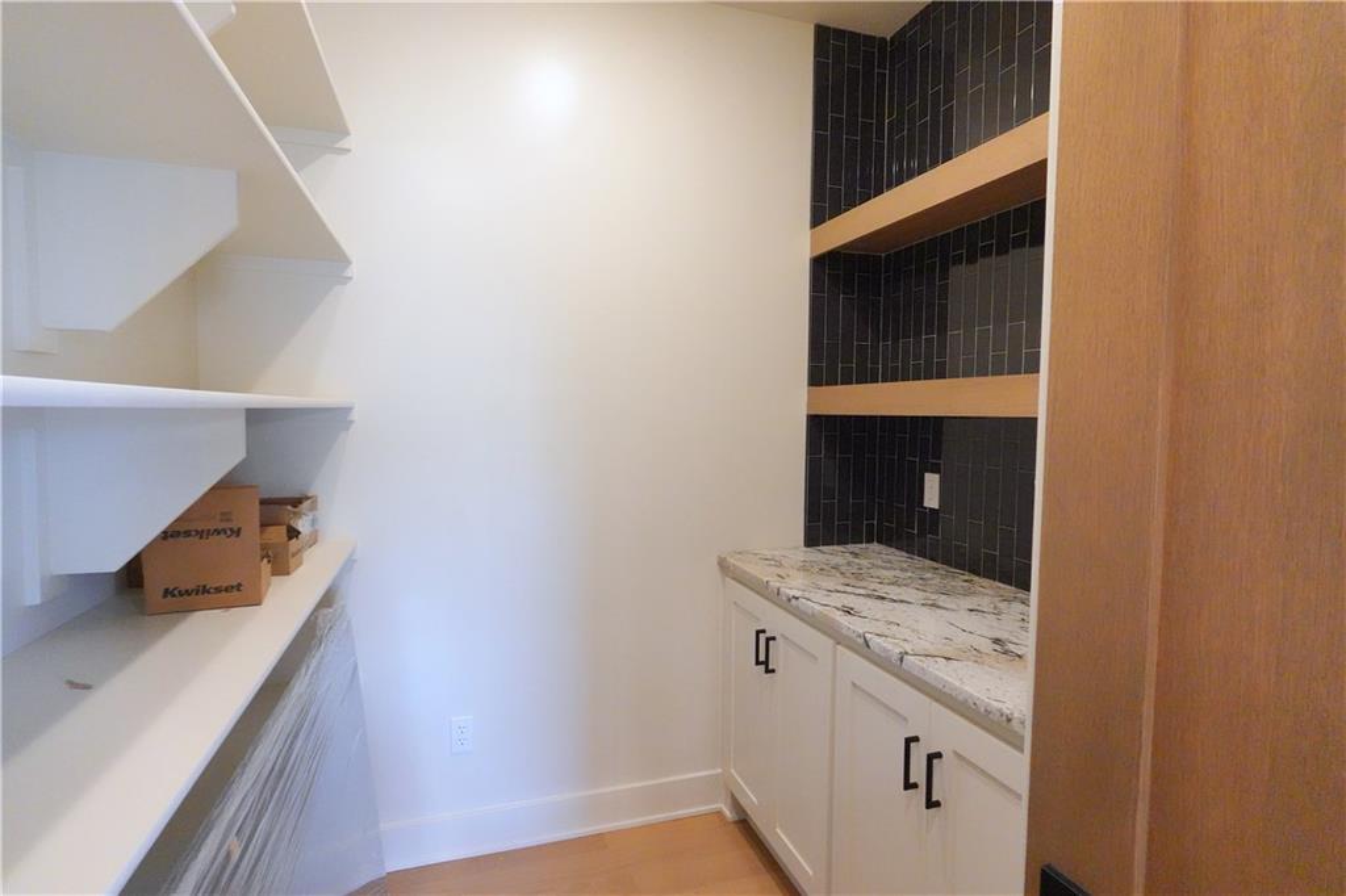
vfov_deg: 67.3
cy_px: 448
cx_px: 673
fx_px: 673
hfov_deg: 90.0
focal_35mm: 18
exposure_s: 1/100
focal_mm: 6.9
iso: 3200
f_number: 5
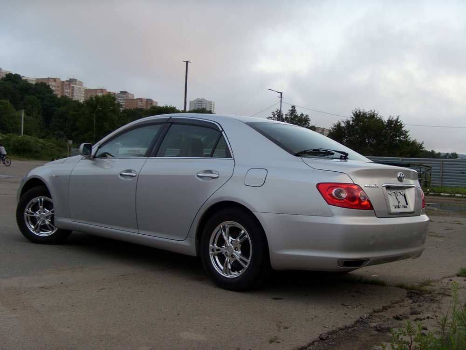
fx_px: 565
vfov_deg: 34.3
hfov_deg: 44.8
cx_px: 233
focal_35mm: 42
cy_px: 175
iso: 100
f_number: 3.7
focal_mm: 7
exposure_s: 1/90
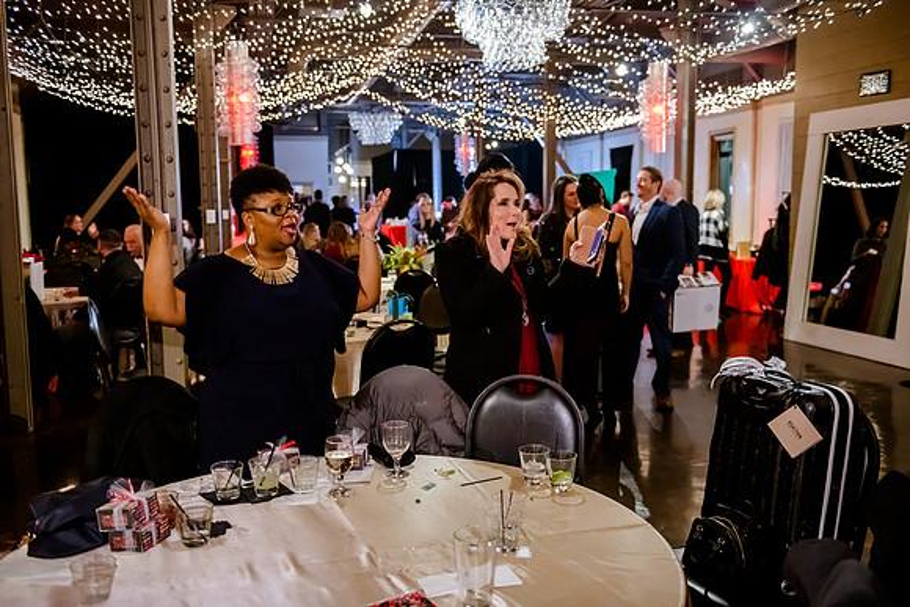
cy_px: 304
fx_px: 860
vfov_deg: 38.9
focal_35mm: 34
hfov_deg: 55.8
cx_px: 455
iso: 5000
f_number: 2.8
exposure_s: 1/125
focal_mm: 34
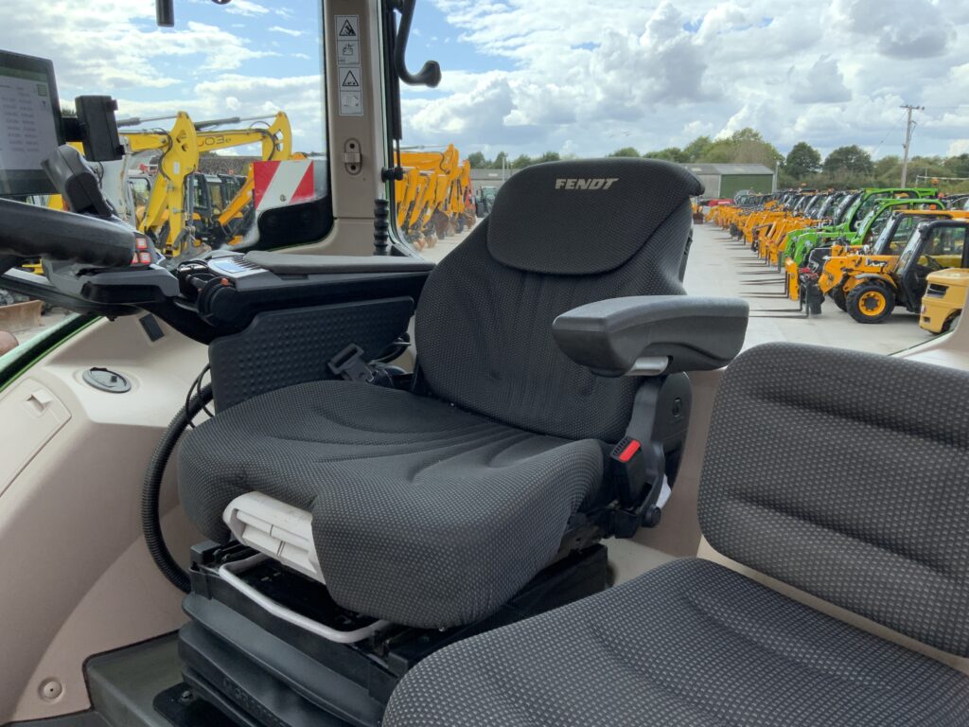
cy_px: 364
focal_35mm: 29
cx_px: 484
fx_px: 812
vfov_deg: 48.2
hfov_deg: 61.7
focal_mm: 3
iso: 16
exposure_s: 1/372
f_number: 1.8
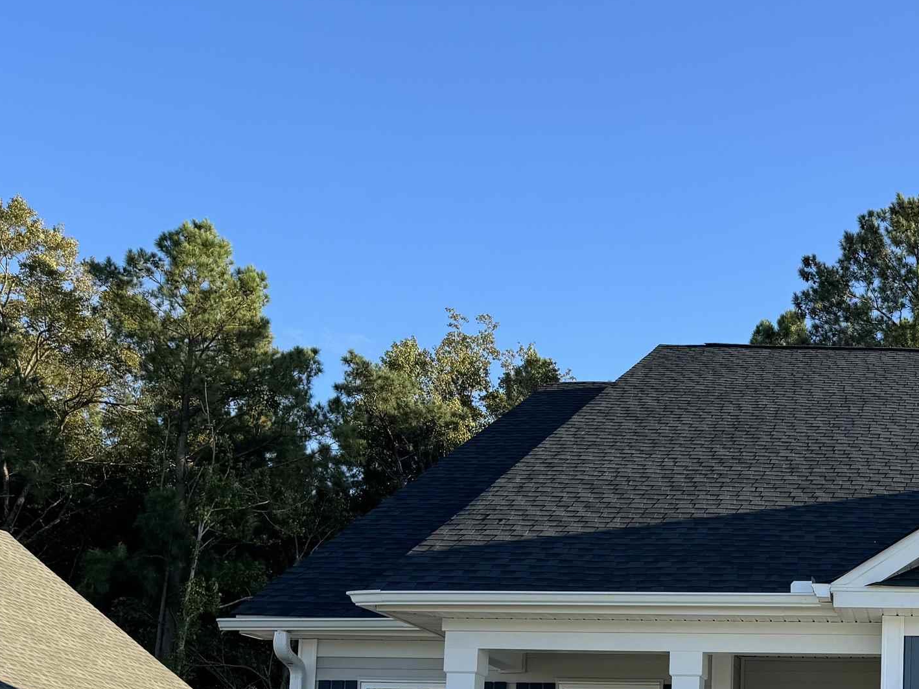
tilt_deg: +5.6
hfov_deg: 33.2
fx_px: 1380
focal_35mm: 52
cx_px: 957
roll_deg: -0.7
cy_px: 706
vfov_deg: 26.4
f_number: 1.78
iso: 80
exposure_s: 1/2174
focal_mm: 6.86
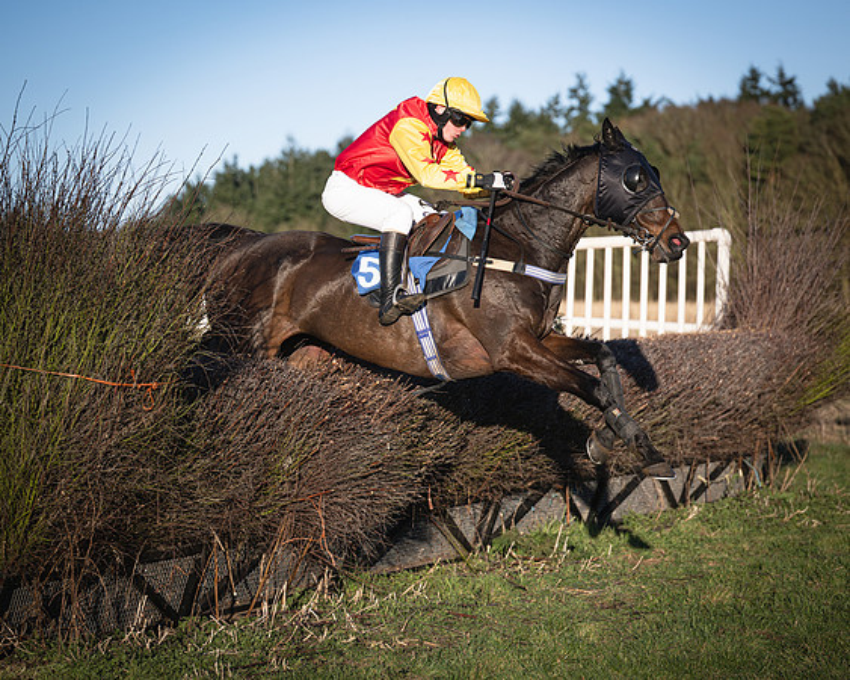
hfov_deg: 17.7
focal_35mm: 109
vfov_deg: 14.2
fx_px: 2732
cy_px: 343
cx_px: 410
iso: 100
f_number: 2.8
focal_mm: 88
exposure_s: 1/2000
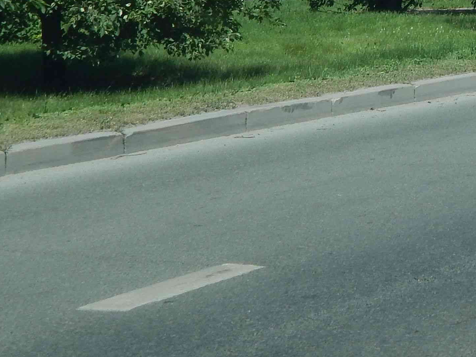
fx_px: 1898
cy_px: -174
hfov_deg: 13.4
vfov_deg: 10.4
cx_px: 725
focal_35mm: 138
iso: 125
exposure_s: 1/1000
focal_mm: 7.7
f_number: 3.6
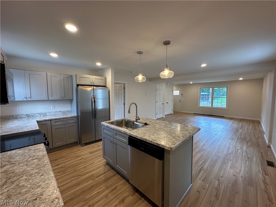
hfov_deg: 102.1
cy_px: 104
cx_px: 138
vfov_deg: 85.7
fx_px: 112
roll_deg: +0.4
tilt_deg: -3.4
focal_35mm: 14
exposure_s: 1/120
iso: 160
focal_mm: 2.22
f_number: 2.2
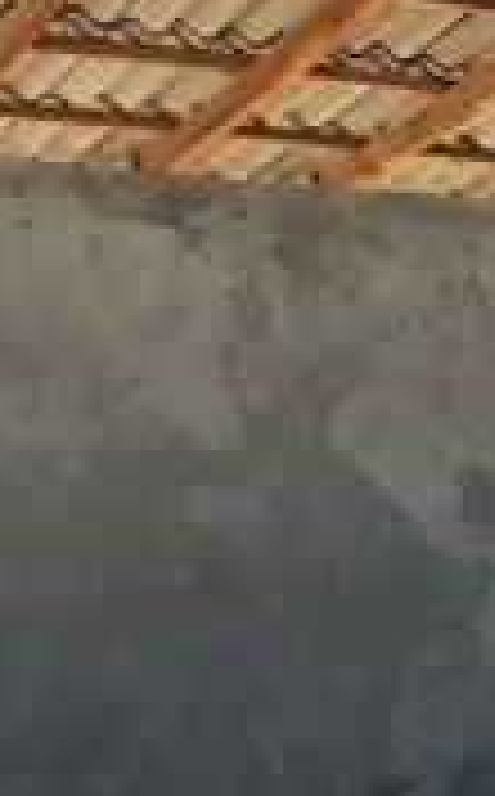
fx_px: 2319
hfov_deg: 10.5
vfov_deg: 18.1
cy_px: 1059
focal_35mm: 107
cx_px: 1192
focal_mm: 3.6
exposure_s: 1/134
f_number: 1.9
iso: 40
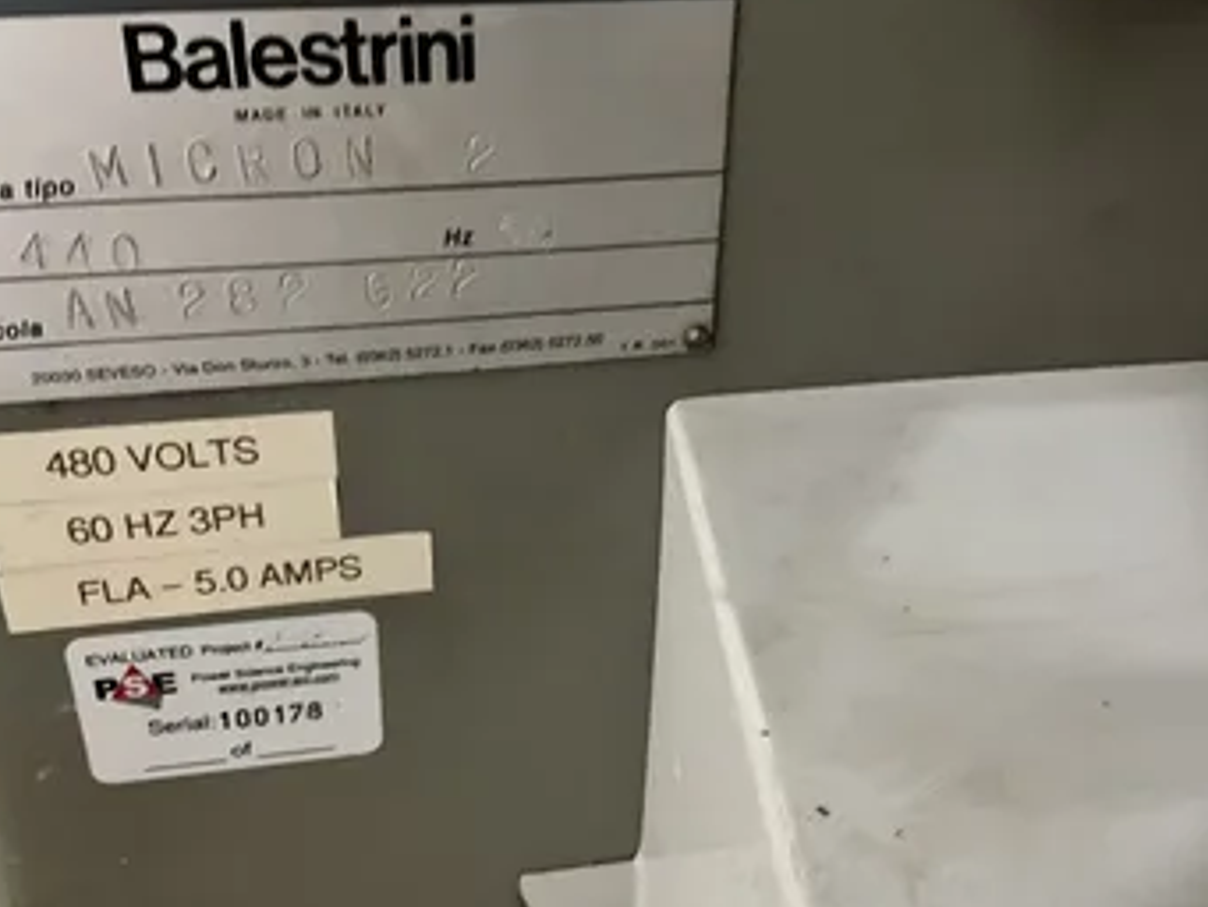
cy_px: 478
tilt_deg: -29.7
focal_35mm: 34
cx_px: 560
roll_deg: -2.3
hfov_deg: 53.9
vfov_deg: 41.8
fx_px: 1187
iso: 640
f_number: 1.8
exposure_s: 1/26
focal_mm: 3
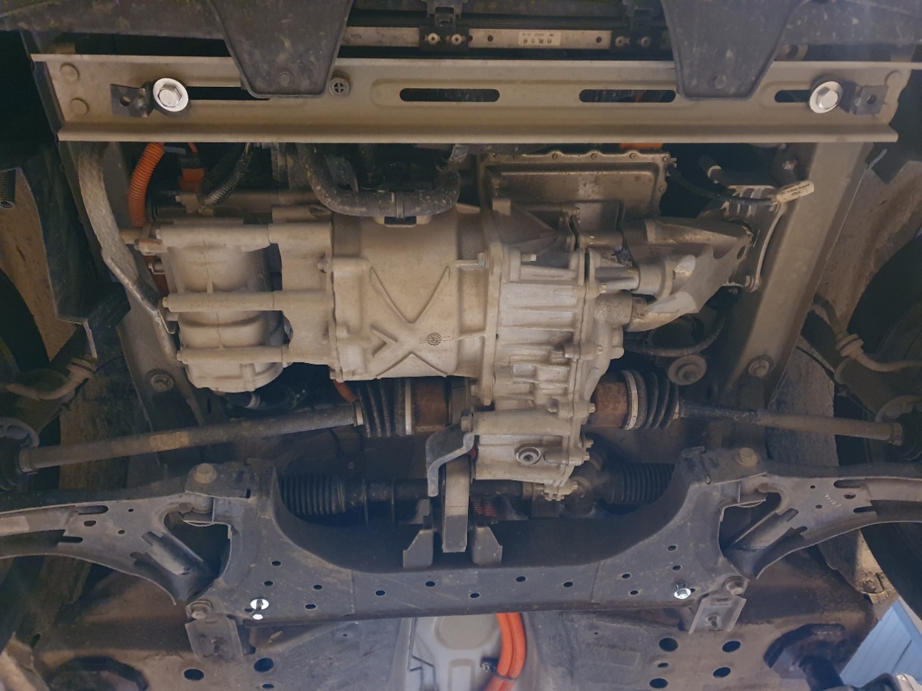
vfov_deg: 53.1
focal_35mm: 26
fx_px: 693
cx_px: 461
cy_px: 346
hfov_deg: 67.3
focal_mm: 4.32
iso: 500
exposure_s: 1/13
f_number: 1.5
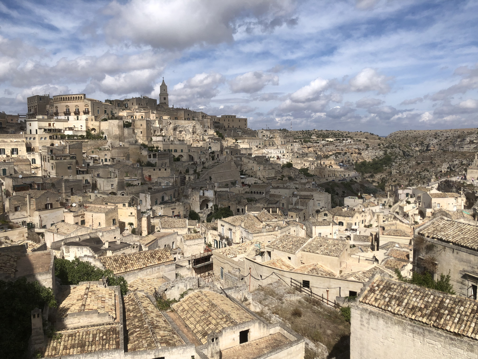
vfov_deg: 49.7
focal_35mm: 28
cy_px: 180
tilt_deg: -5.2
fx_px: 387
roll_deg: +0.9
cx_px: 239
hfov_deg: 63.4
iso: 20
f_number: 1.8
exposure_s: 1/4049
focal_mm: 4
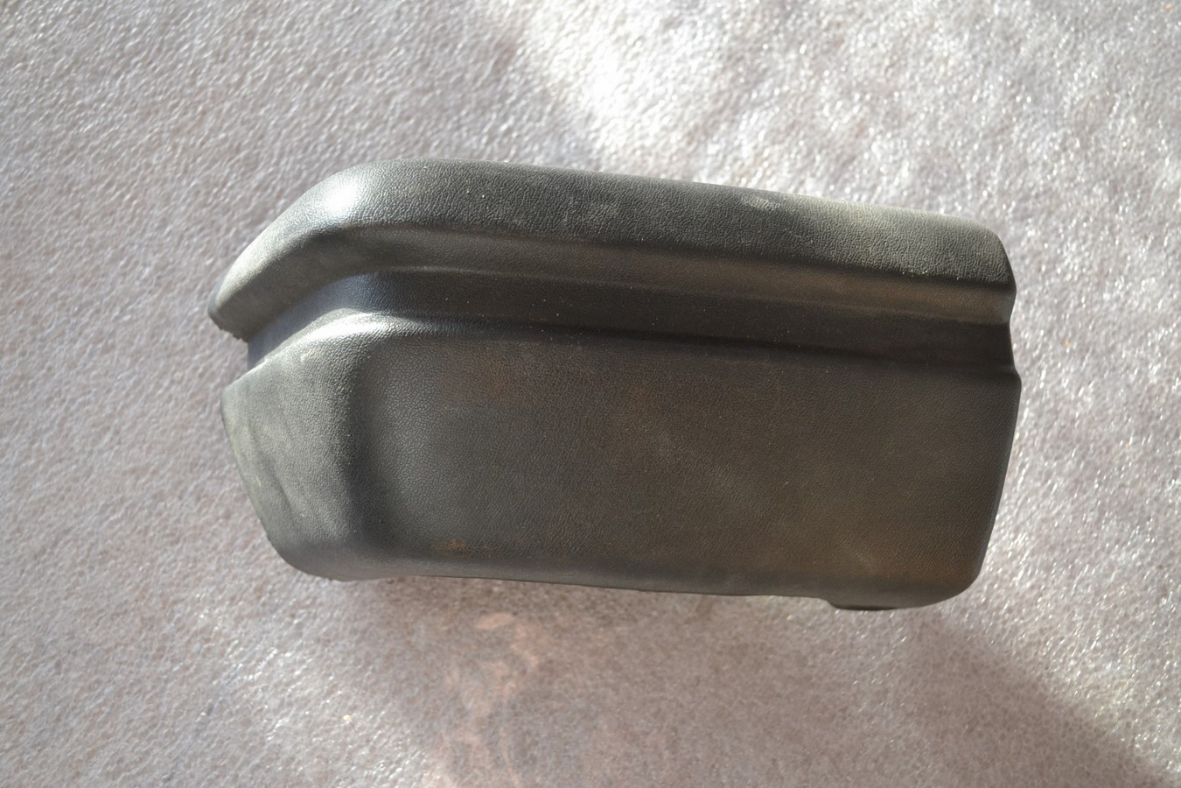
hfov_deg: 49.6
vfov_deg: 34.2
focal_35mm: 39
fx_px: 1279
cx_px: 590
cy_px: 394
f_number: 4.2
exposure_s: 1/60
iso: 720
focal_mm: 26
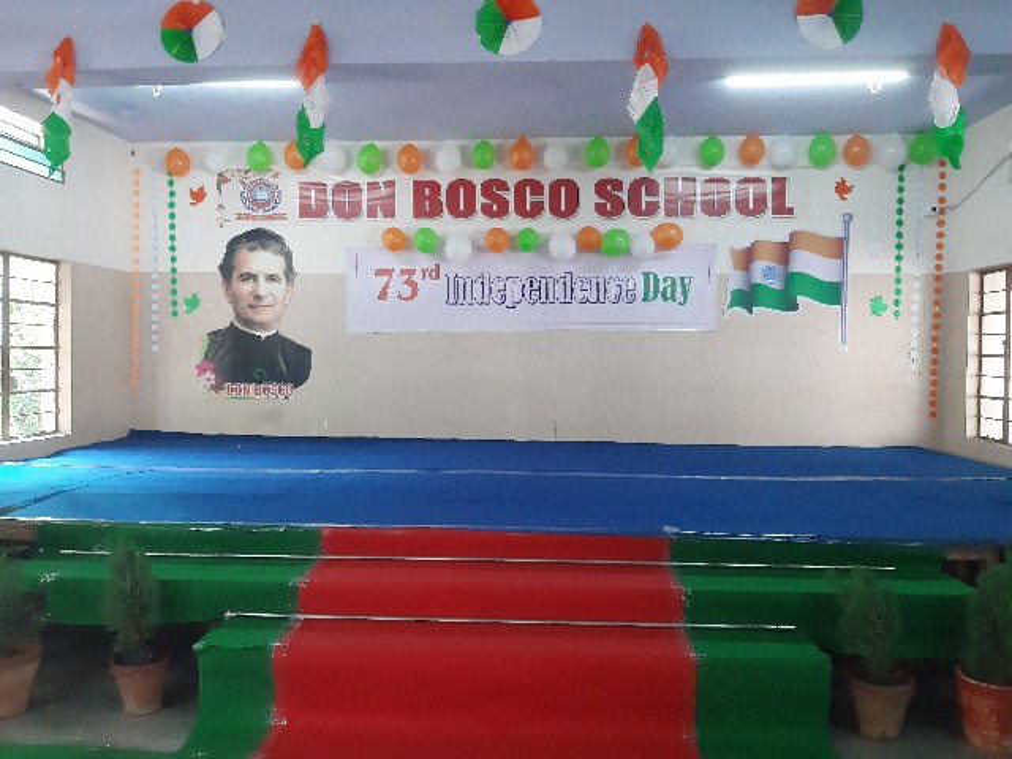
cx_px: 506
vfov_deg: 51.4
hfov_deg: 65.3
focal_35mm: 27
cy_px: 380
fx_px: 789
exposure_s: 1/50
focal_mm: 3.93
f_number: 1.7
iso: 250
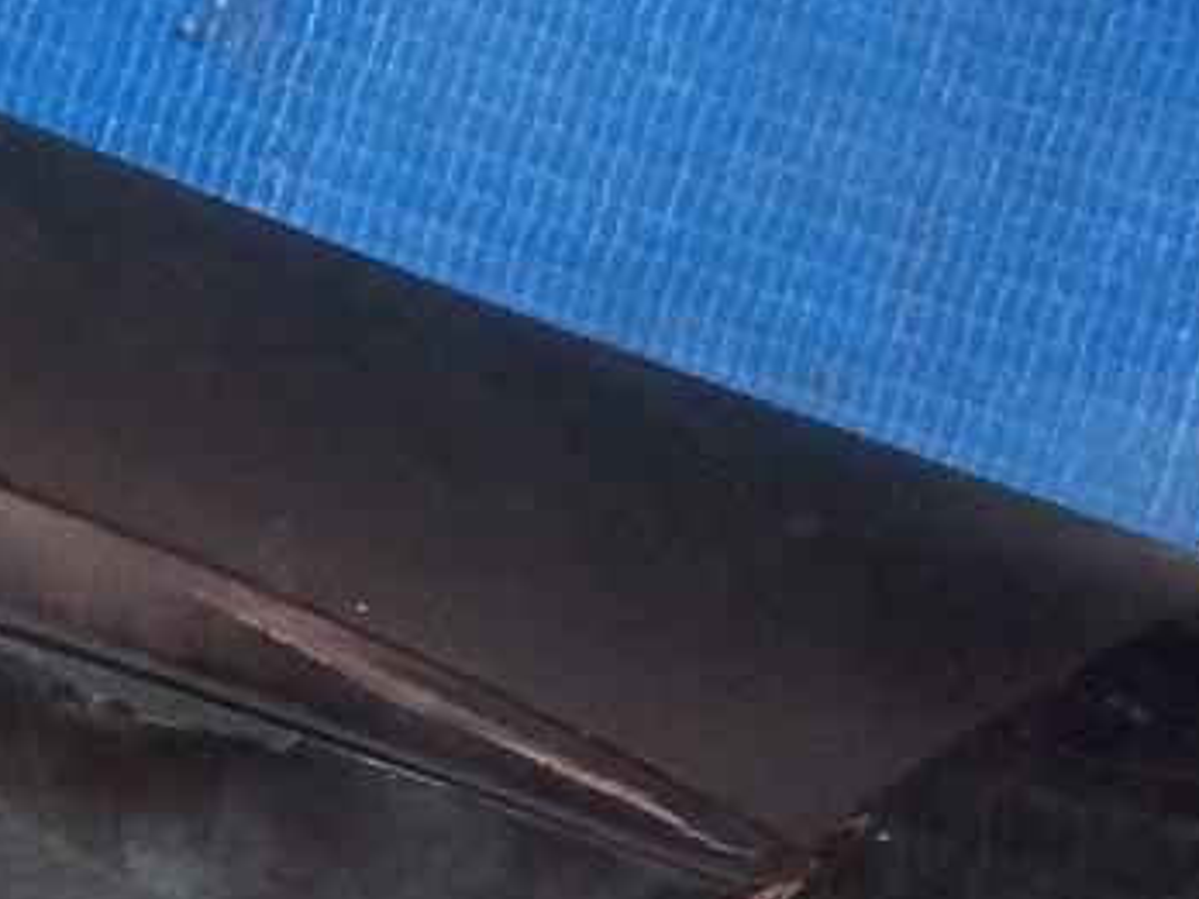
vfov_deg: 10.9
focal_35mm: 136
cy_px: 772
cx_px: -679
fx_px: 4711
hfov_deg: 13.5
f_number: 2.2
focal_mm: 4.15
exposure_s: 1/33
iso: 200
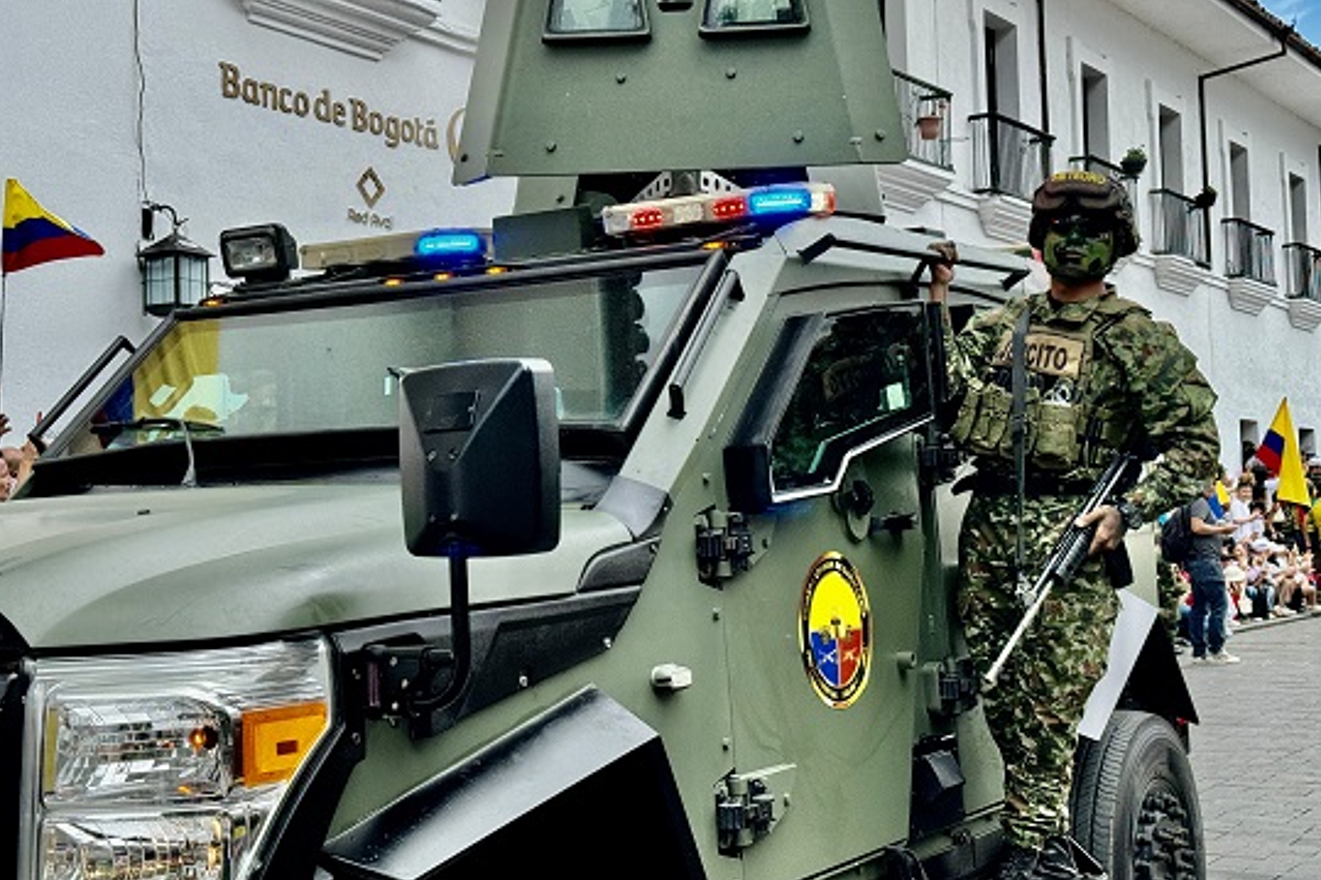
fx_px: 1871
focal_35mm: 51
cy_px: 411
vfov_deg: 26.5
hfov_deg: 38.9
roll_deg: +1.2
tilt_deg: +4.7
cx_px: 652
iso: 64
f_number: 1.78
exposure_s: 1/1427
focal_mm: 6.76
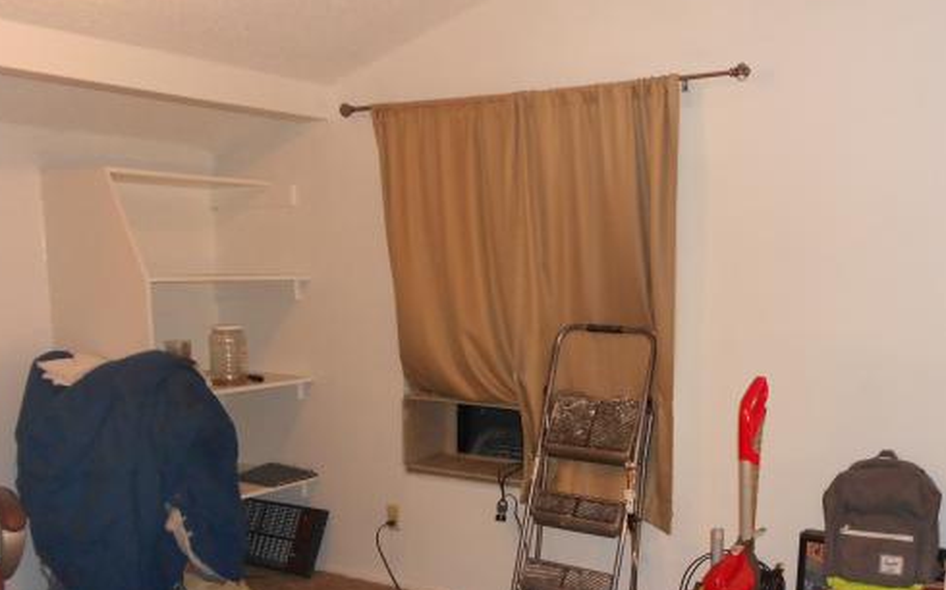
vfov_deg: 34.9
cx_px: 589
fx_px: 928
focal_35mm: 36
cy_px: 401
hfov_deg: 53.5
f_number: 3.2
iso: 250
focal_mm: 4.6
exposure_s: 1/25
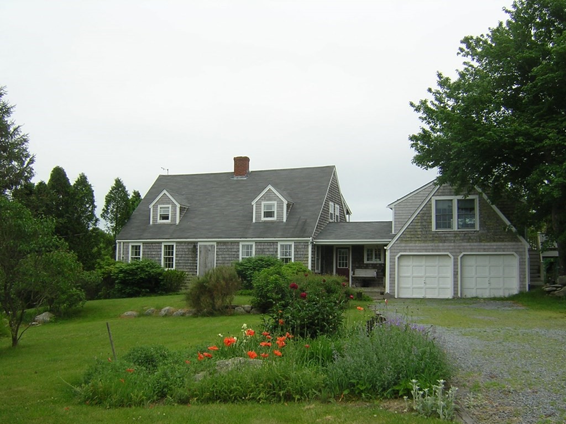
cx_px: 283
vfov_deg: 39.7
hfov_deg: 51.4
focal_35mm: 36
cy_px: 212
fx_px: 589
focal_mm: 4.7
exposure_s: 1/233
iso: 100
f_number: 5.2
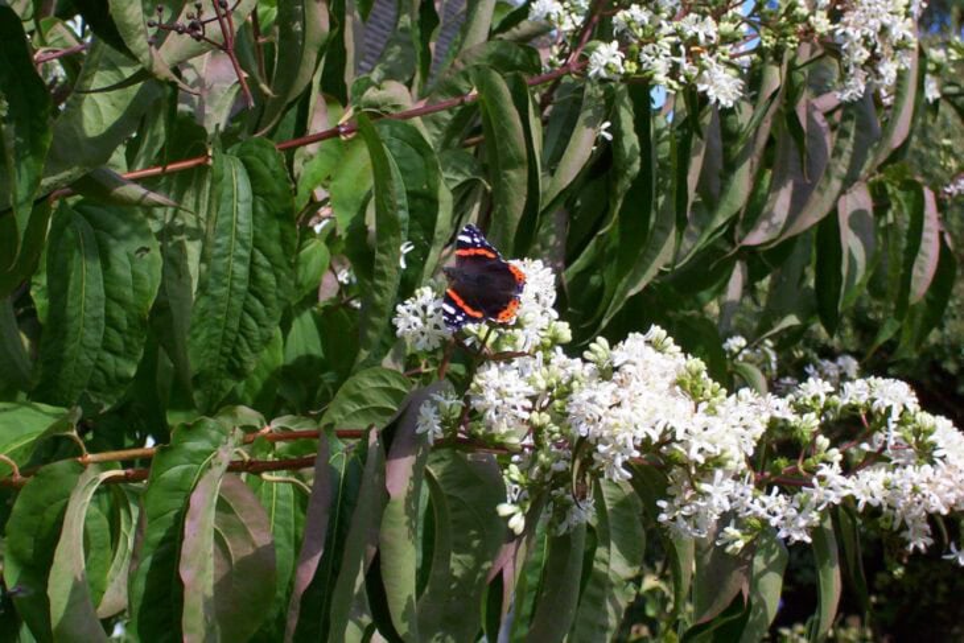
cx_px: 482
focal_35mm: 124
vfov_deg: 11.1
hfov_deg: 16.5
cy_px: 322
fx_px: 3321
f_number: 4.62
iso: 100
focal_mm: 16.3
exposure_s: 1/633
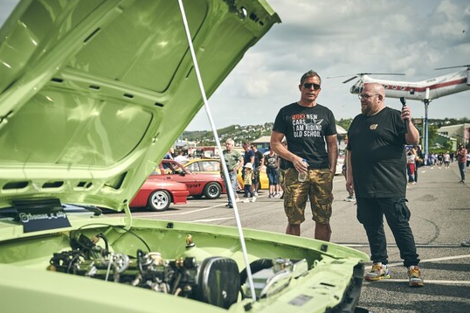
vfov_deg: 28.0
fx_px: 626
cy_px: 171
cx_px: 216
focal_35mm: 48
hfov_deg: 41.1
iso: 100
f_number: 4
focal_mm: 43
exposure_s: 1/1000
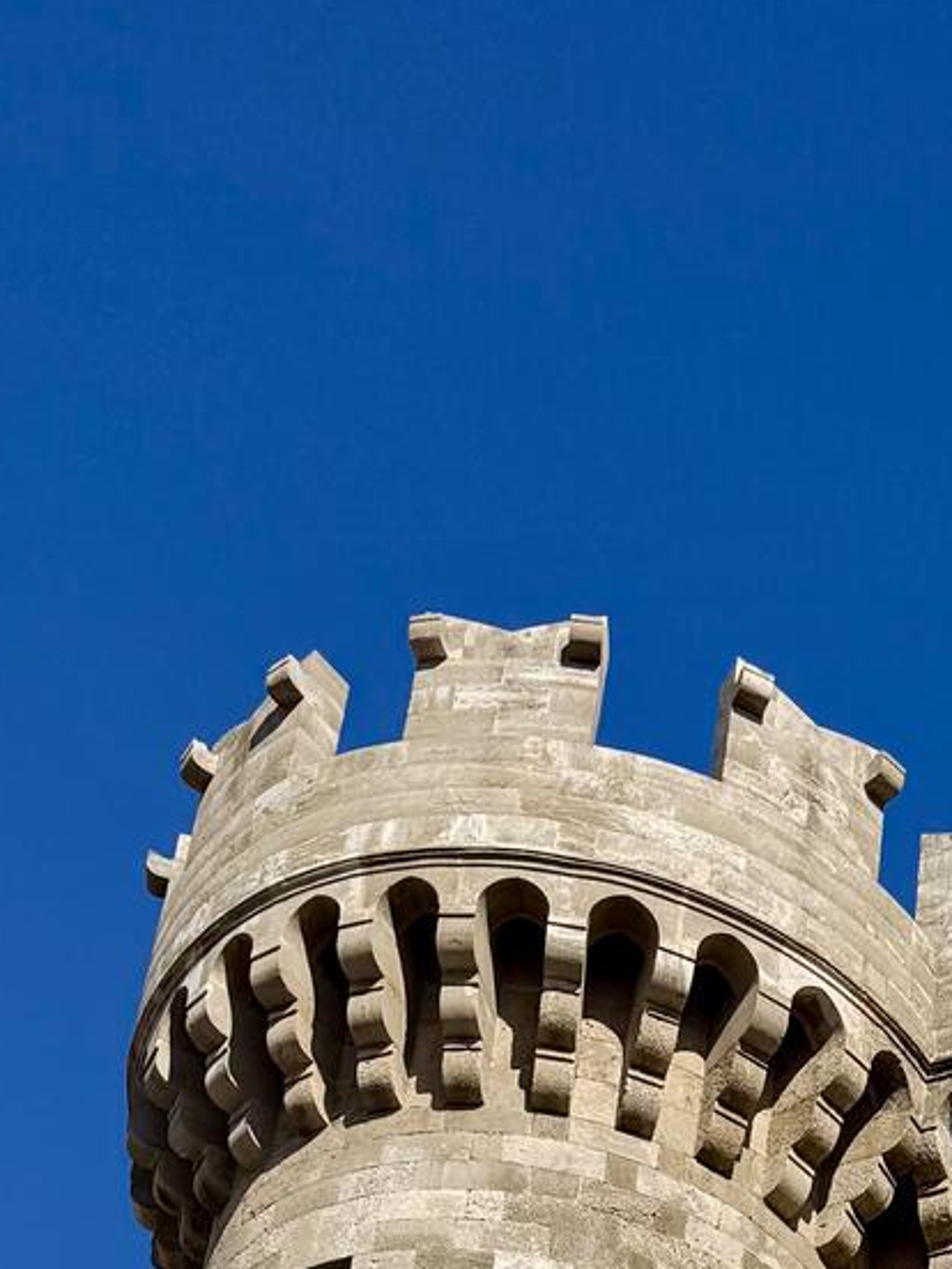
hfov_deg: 15.7
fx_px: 3264
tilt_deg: +27.2
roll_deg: -1.8
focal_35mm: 89
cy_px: 2159
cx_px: 1256
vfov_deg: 18.2
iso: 80
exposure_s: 1/7353
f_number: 1.78
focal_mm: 6.76
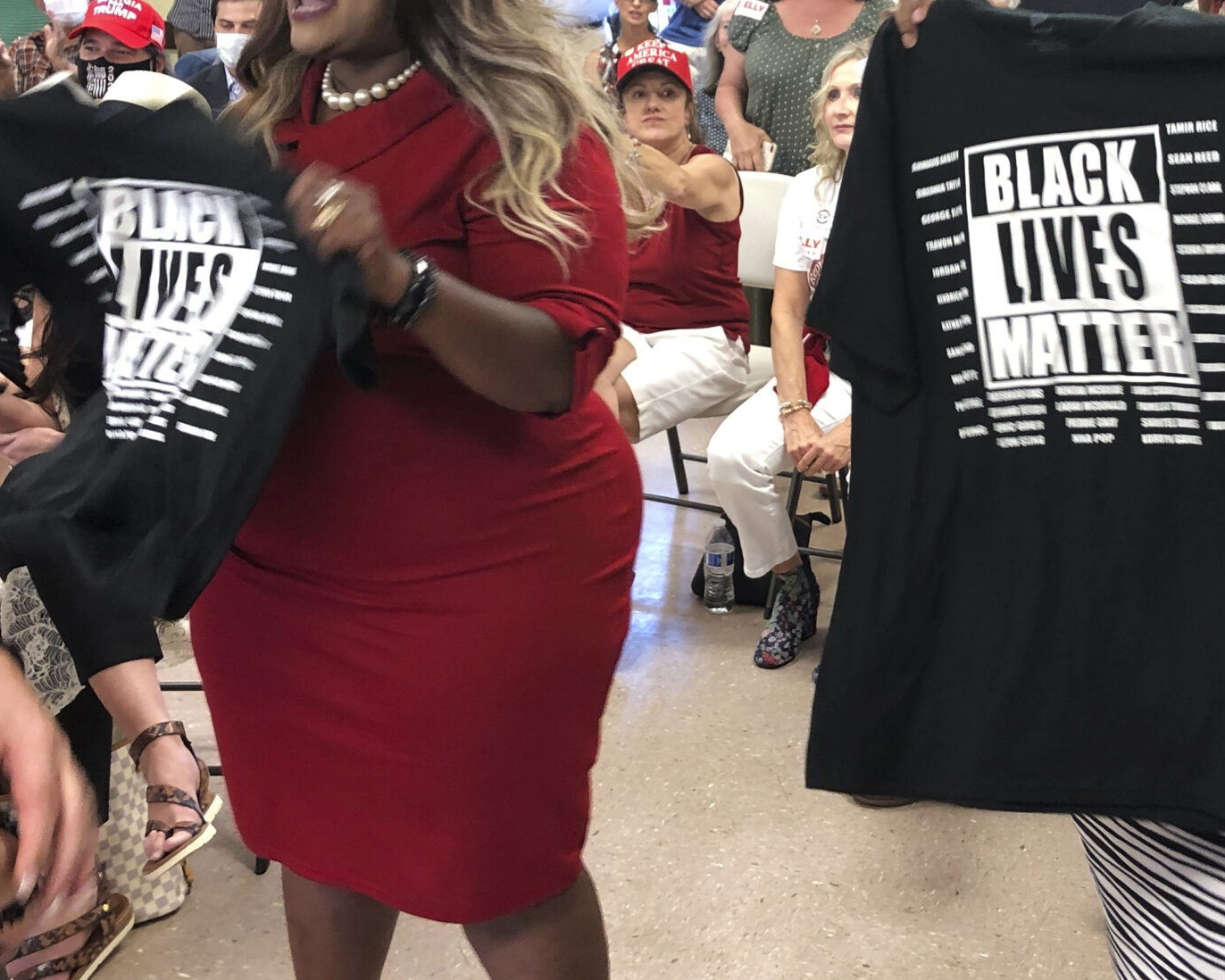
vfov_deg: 29.3
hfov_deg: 36.1
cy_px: 253
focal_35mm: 51
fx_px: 1849
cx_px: 862
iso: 200
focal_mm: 3.99
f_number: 1.8
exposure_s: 1/60
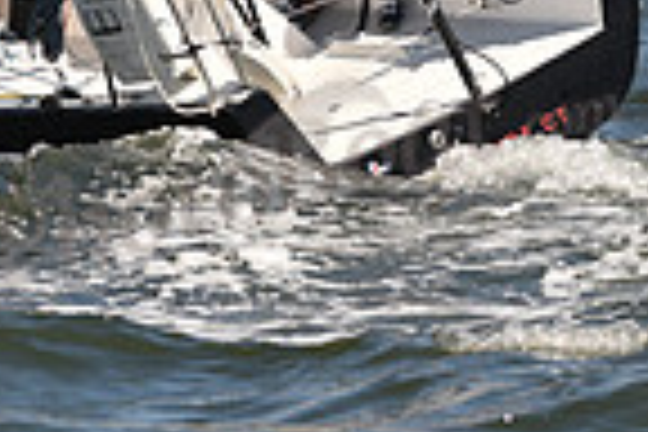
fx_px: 5076
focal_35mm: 282
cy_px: 2
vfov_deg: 4.9
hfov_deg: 7.2
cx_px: -243
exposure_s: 1/1600
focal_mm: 70
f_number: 3.5
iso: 250
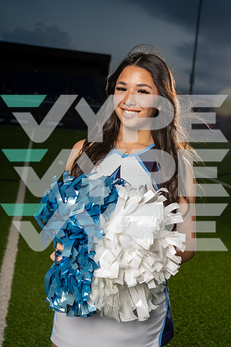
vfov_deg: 54.4
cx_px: 116
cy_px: 174
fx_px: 337
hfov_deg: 37.9
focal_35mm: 35
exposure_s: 1/250
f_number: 4
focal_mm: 35
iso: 400
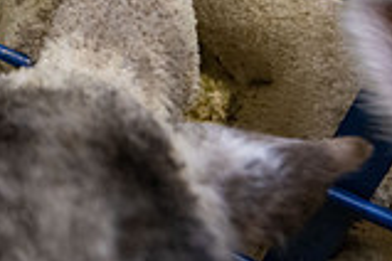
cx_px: -67
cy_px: -105
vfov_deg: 22.7
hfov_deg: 32.7
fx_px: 555
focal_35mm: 51
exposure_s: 1/200
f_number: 4
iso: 3200
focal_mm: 14
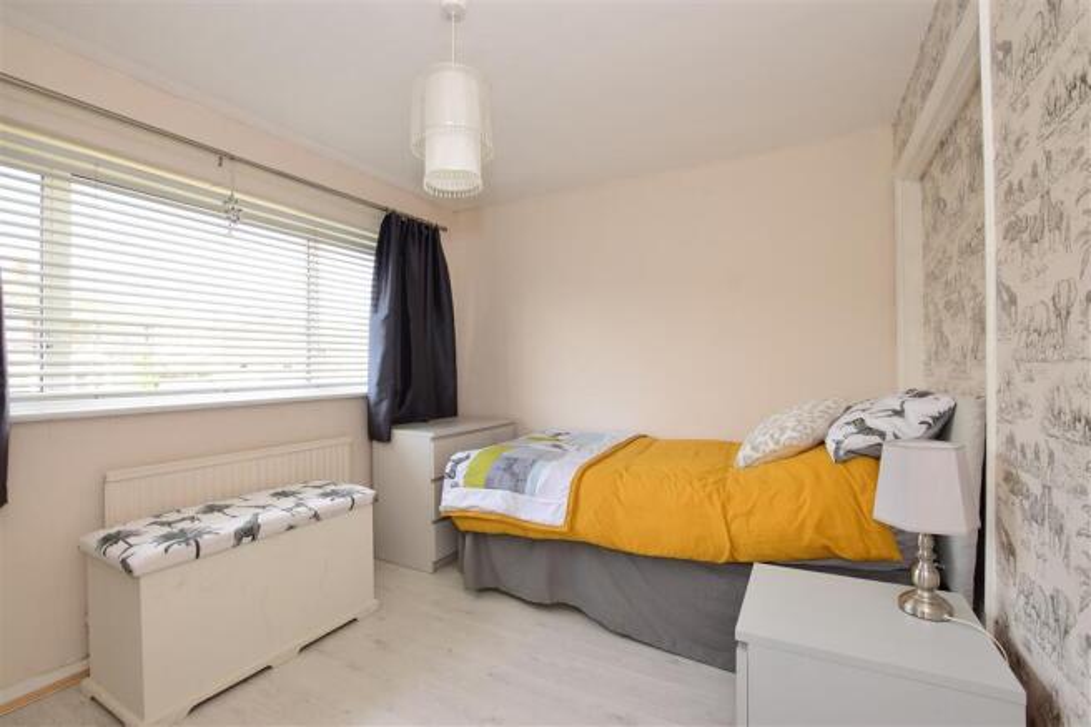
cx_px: 546
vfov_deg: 77.3
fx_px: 454
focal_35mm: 15
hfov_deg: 100.4
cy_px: 364
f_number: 11
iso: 400
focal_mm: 10
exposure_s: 1/25
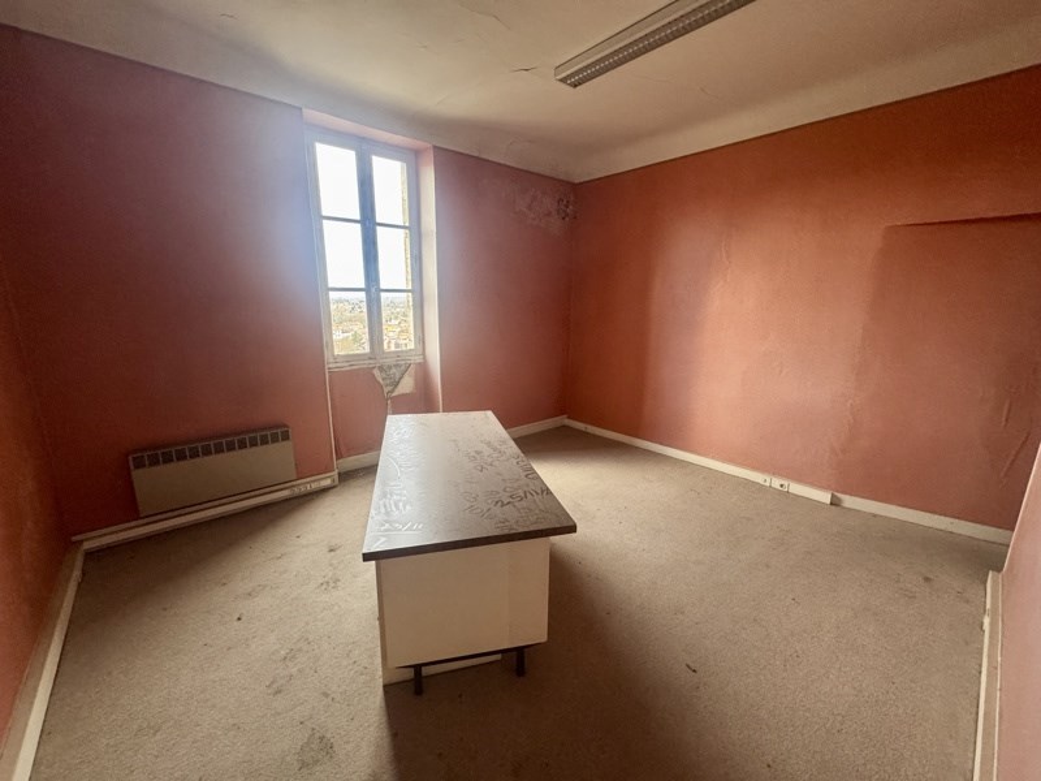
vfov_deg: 85.7
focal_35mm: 14
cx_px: 520
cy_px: 390
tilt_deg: -12.8
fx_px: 421
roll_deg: -0.6
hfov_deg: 102.1
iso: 320
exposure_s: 1/61
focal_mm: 2.22
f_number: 2.2
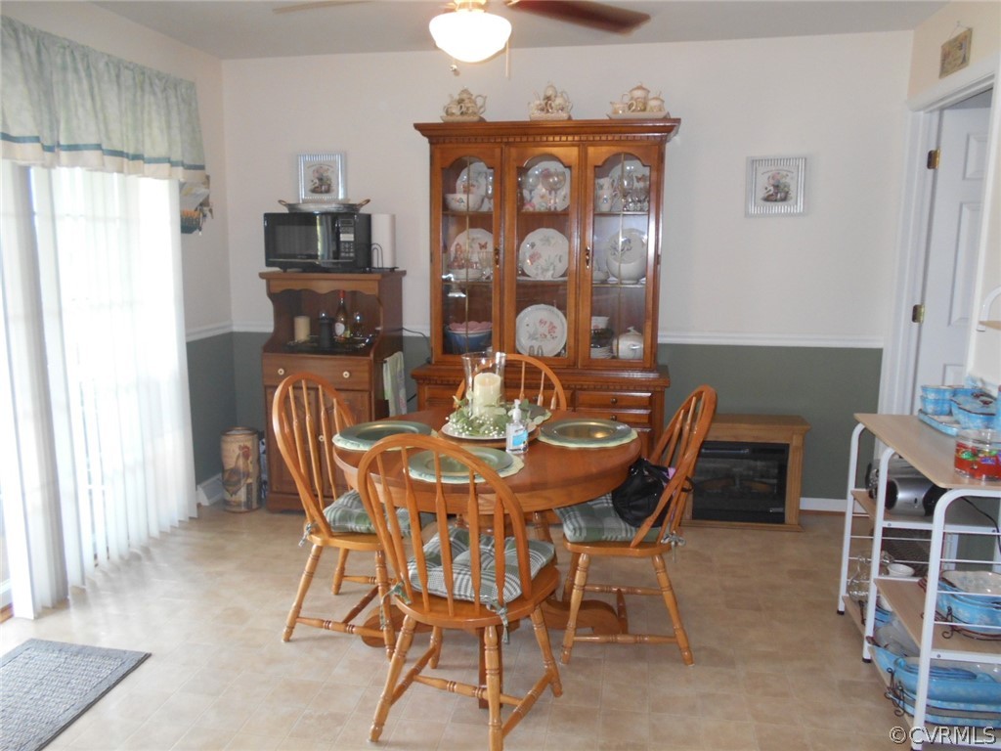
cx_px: 500
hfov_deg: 67.3
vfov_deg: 53.1
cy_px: 376
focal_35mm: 26
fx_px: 752
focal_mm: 4.6
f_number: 3.2
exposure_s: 1/25
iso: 220
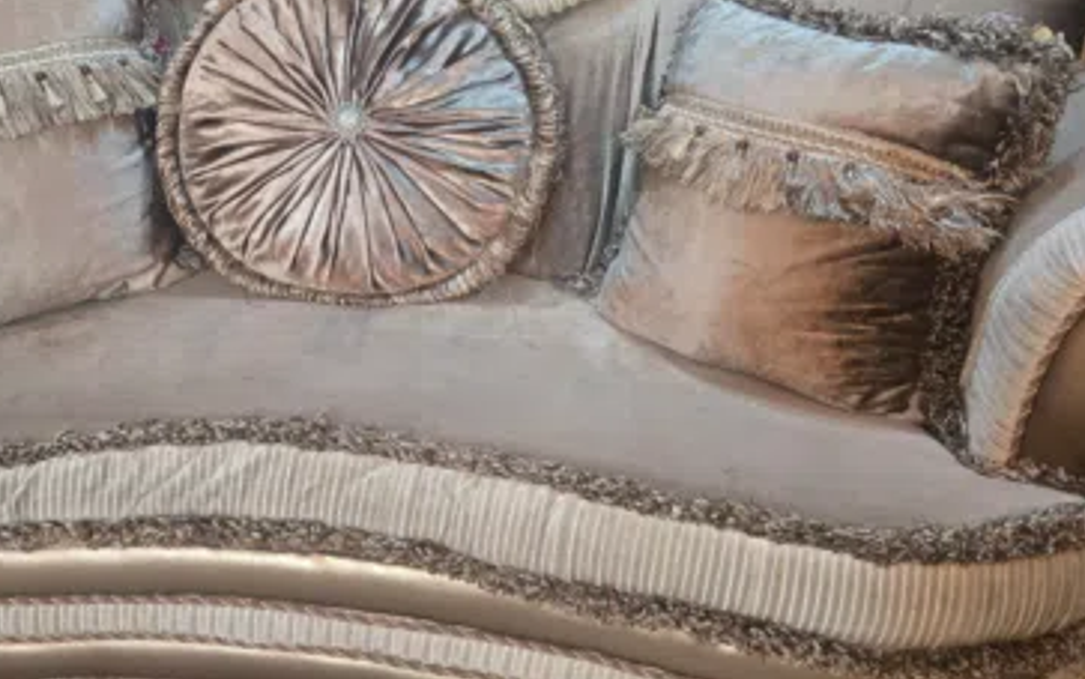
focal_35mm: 43
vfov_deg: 29.7
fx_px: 1272
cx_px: 386
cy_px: 251
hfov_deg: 45.7
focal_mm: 5.4
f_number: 1.8
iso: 1000
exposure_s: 1/100
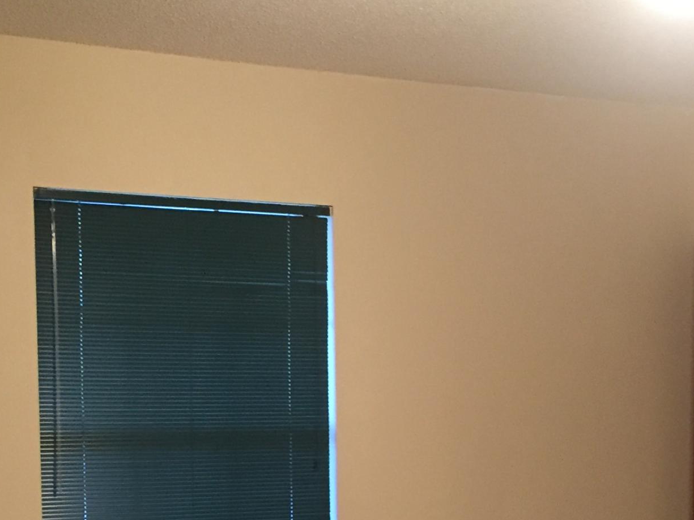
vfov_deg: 20.1
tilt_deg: -5.3
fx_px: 1424
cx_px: 308
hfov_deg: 27.4
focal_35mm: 71
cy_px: 526
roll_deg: +0.4
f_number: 2.2
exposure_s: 1/20
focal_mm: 4.15
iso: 250
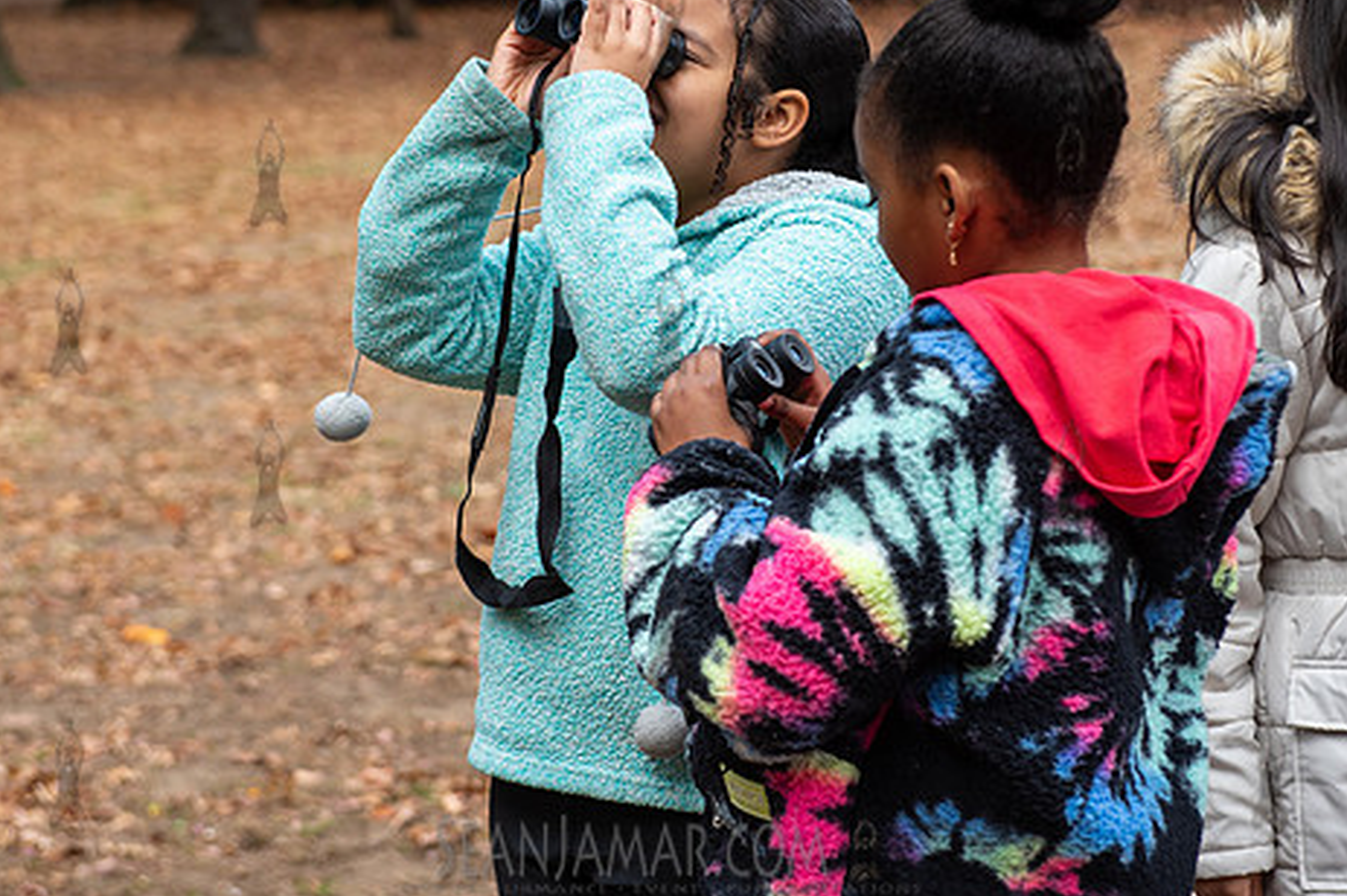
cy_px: 328
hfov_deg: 17.8
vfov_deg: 11.9
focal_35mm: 115
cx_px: 649
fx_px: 4300
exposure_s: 1/250
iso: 160
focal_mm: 70
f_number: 4
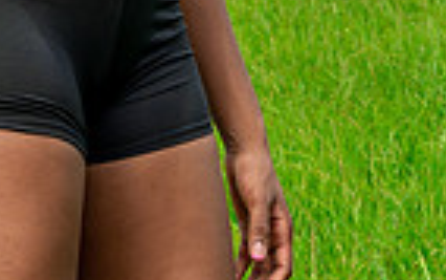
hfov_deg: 12.9
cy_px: -400
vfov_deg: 7.6
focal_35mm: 161
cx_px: 44
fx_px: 1958
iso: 250
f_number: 13
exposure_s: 1/250
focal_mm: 50
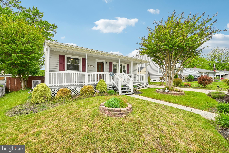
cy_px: 76
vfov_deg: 81.2
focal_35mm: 14
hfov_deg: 104.3
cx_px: 114
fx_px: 89
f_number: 8
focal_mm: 14
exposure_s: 1/160
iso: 100
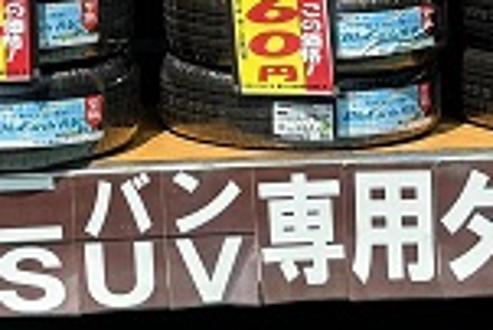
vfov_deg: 7.9
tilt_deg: +2.3
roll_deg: +2.5
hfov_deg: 12.1
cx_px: -144
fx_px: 2262
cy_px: -386
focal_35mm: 165
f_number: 1.78
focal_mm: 6.76
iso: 80
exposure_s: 1/2506
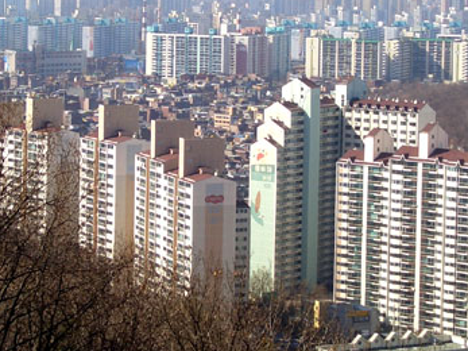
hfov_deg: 13.8
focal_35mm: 143
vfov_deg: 10.3
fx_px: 1933
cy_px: 24
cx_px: 212
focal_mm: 10.2
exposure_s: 1/200
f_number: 5.6
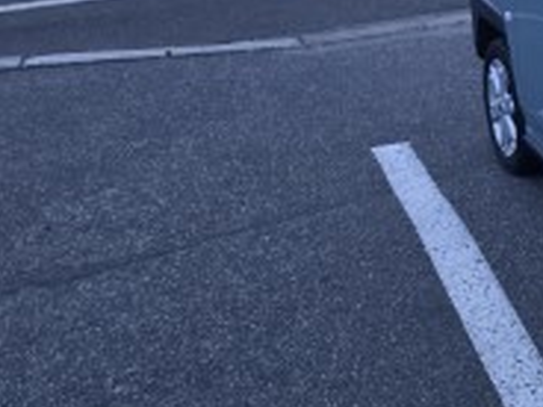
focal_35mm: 80
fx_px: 1255
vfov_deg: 17.7
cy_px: -50
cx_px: 844
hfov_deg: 20.4
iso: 400
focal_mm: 6.3
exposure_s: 1/100
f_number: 1.7
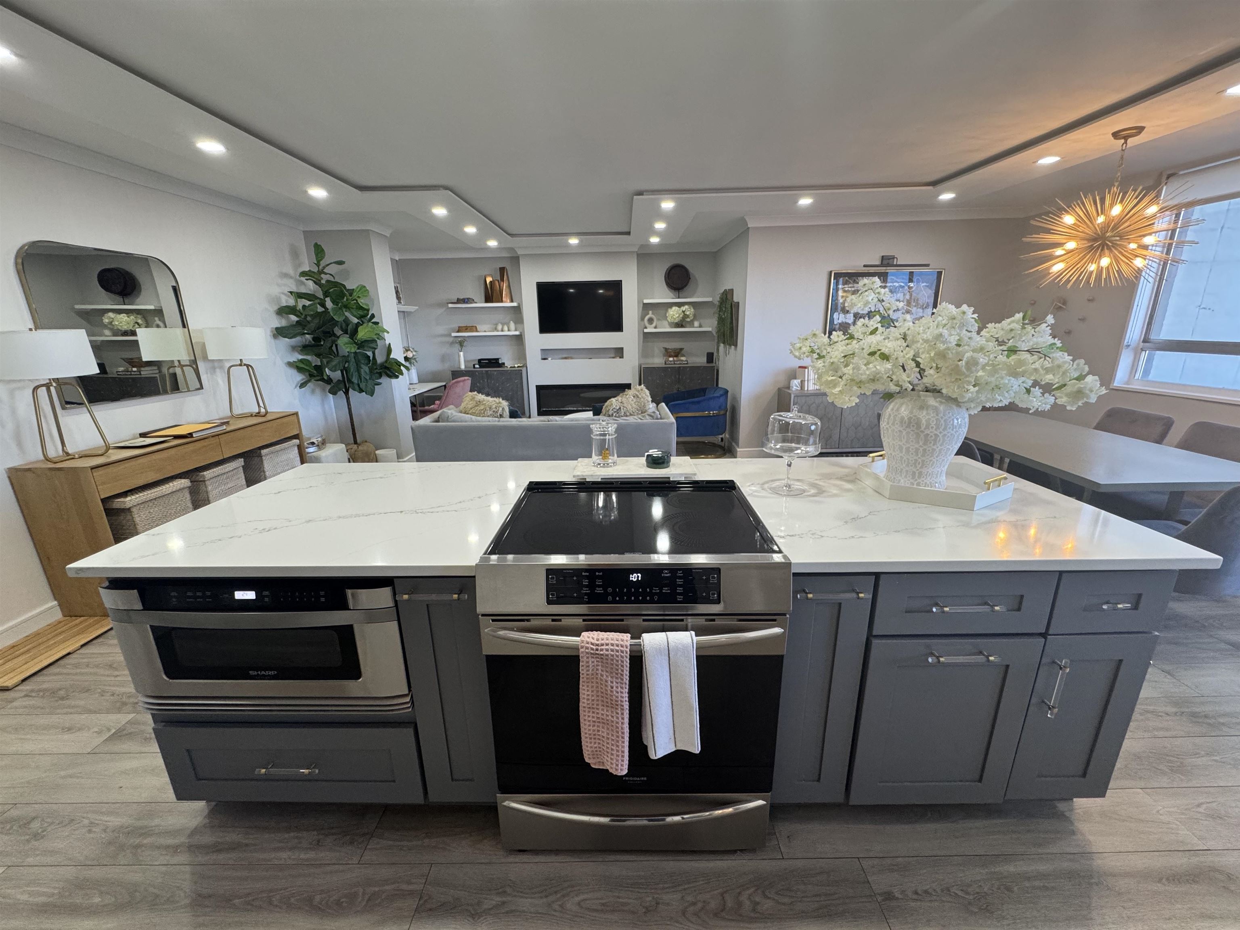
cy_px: 465
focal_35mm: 14
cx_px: 620
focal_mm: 2.22
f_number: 2.2
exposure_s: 1/120
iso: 200
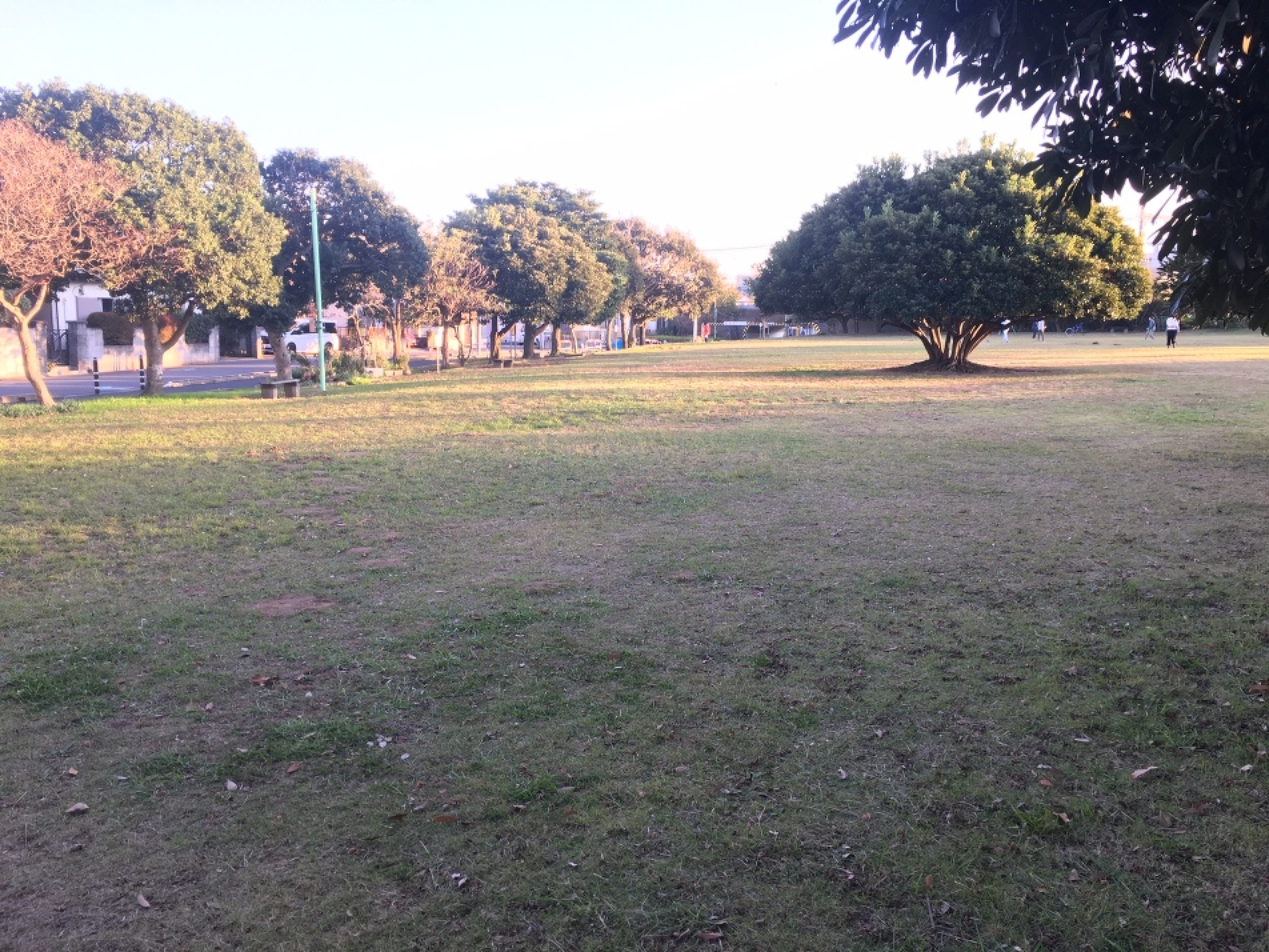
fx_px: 1063
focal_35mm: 29
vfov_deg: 48.2
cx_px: 634
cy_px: 476
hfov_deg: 61.7
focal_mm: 4.15
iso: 32
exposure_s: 1/60
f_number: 2.2
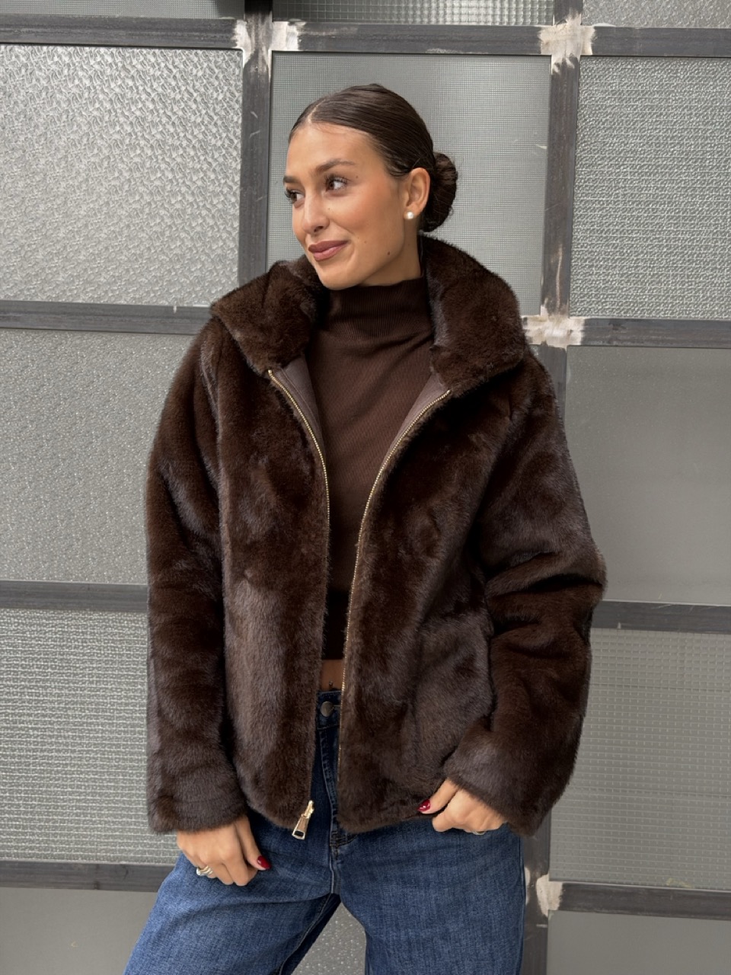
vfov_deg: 39.7
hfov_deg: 30.3
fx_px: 1352
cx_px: 366
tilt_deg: -2.0
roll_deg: -1.4
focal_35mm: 48
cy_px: 488
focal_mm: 6.76
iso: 160
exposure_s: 1/60
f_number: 1.78
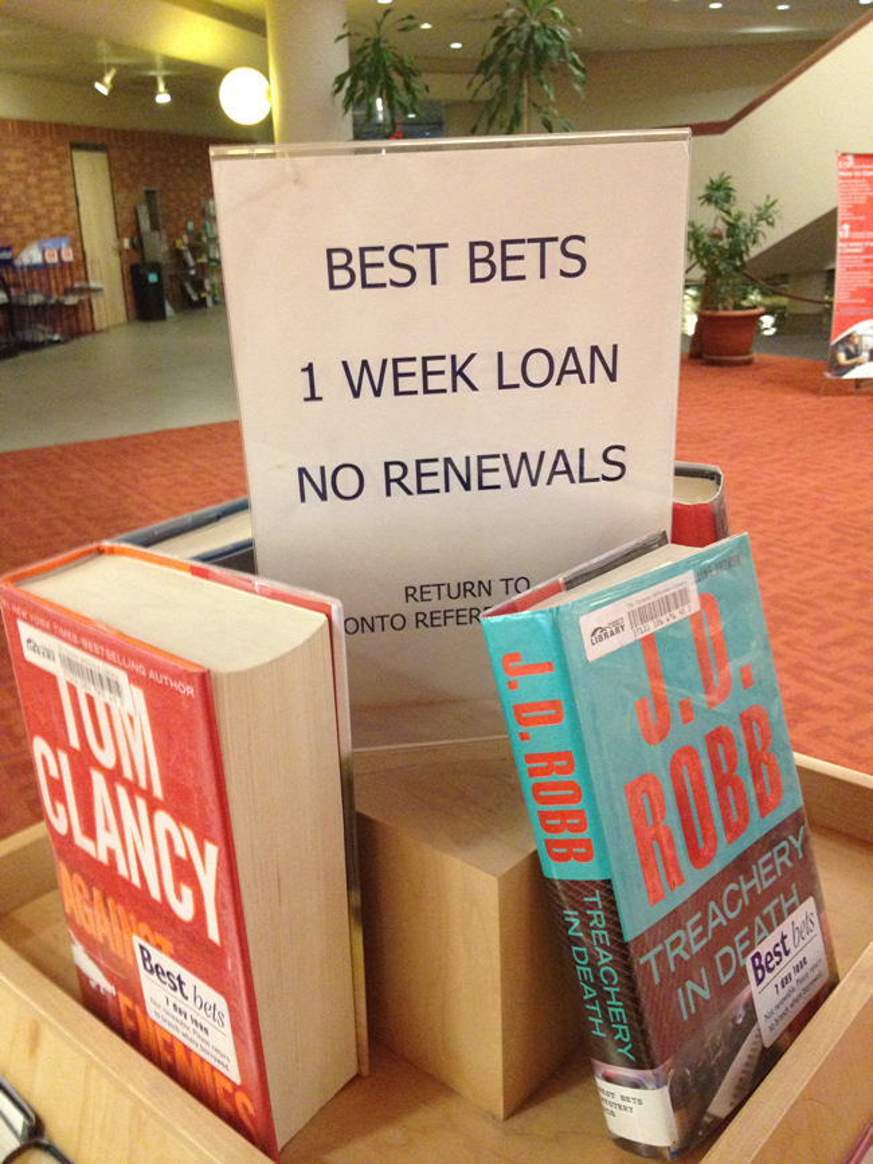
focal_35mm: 35
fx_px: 1177
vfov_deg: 52.6
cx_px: 436
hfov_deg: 40.7
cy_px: 582
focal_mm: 4.28
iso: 400
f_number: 2.4
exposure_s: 1/20
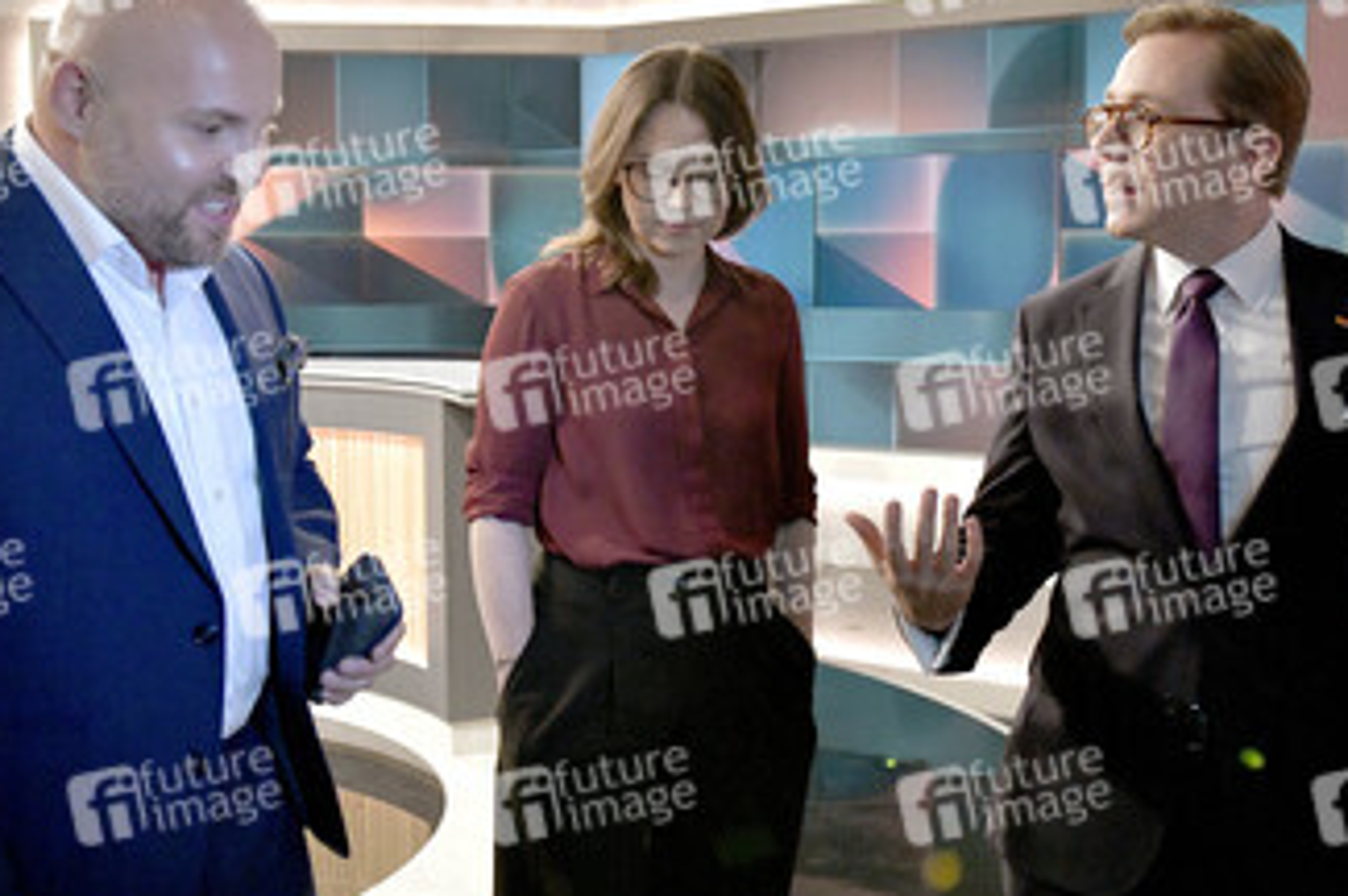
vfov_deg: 31.1
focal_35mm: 43
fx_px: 1608
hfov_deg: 45.5
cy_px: 485
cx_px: 645
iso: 5000
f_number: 5.6
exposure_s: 1/200
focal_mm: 31
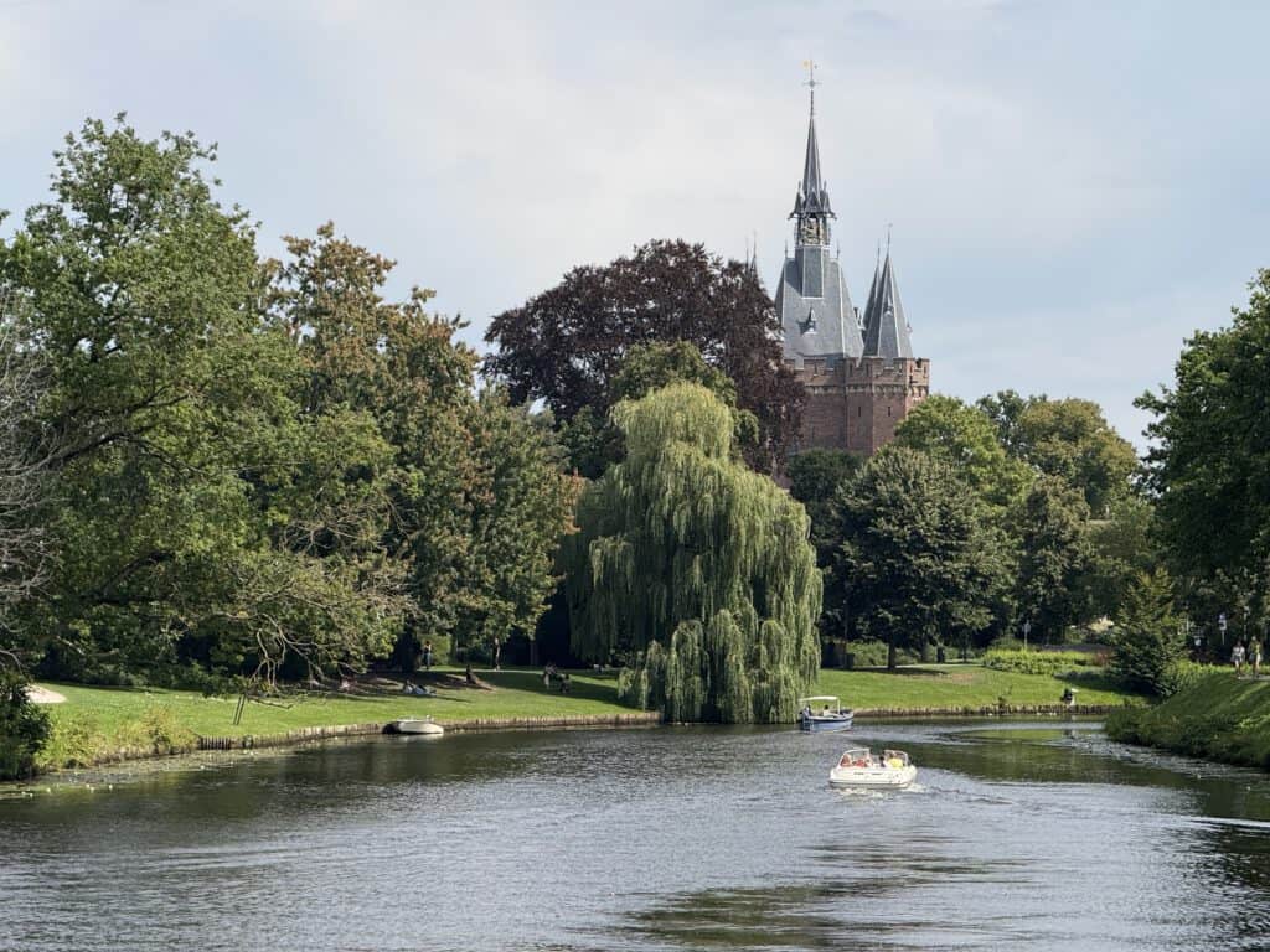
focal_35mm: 120
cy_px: 476
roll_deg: +0.3
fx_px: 4403
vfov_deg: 12.3
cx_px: 635
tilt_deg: +2.5
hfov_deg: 16.4
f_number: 2.8
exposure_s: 1/1513
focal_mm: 15.66
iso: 50
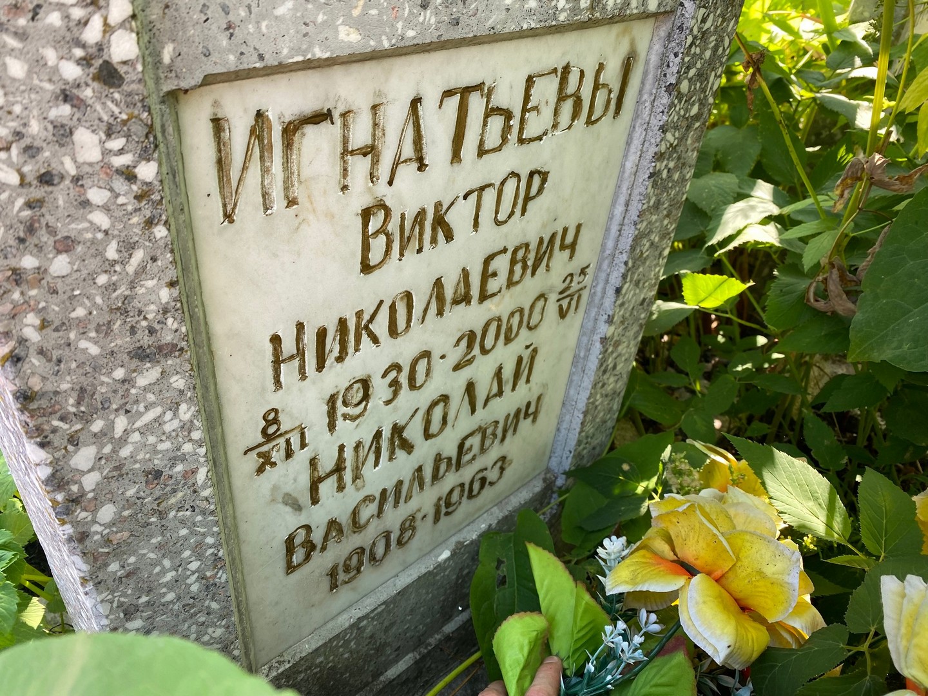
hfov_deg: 67.3
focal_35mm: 26
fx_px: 697
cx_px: 464
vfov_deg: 53.1
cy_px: 348
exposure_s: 1/122
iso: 32
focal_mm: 4.25
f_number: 1.8
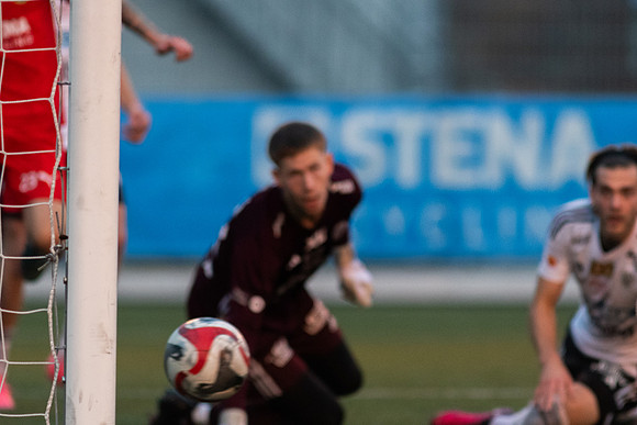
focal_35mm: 600
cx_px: 318
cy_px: 212
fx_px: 10619
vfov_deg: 2.3
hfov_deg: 3.4
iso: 3200
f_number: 3.2
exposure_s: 1/1000
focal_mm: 300
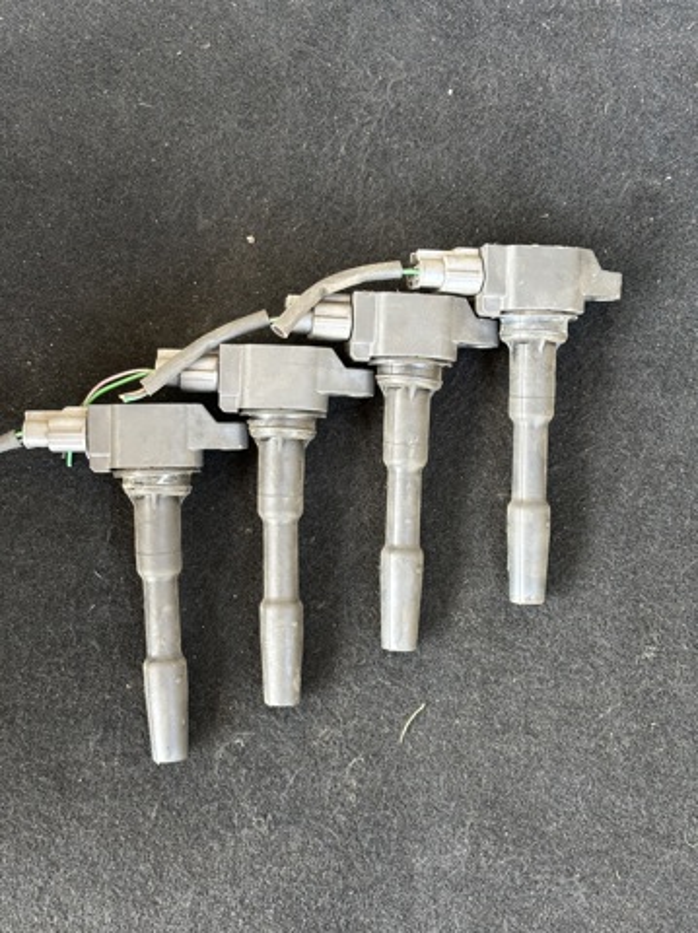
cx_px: 349
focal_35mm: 52
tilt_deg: -86.9
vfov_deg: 36.9
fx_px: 1401
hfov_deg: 28.0
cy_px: 466
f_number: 1.6
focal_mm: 5.96
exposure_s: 1/57
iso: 160
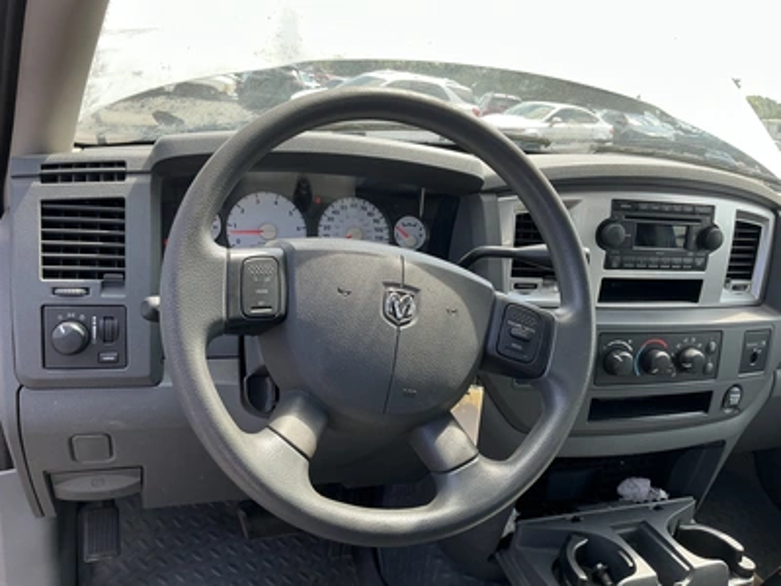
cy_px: 293
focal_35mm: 28
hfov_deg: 63.4
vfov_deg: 49.7
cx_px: 390
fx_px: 632
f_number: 1.8
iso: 20
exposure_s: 1/147
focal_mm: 3
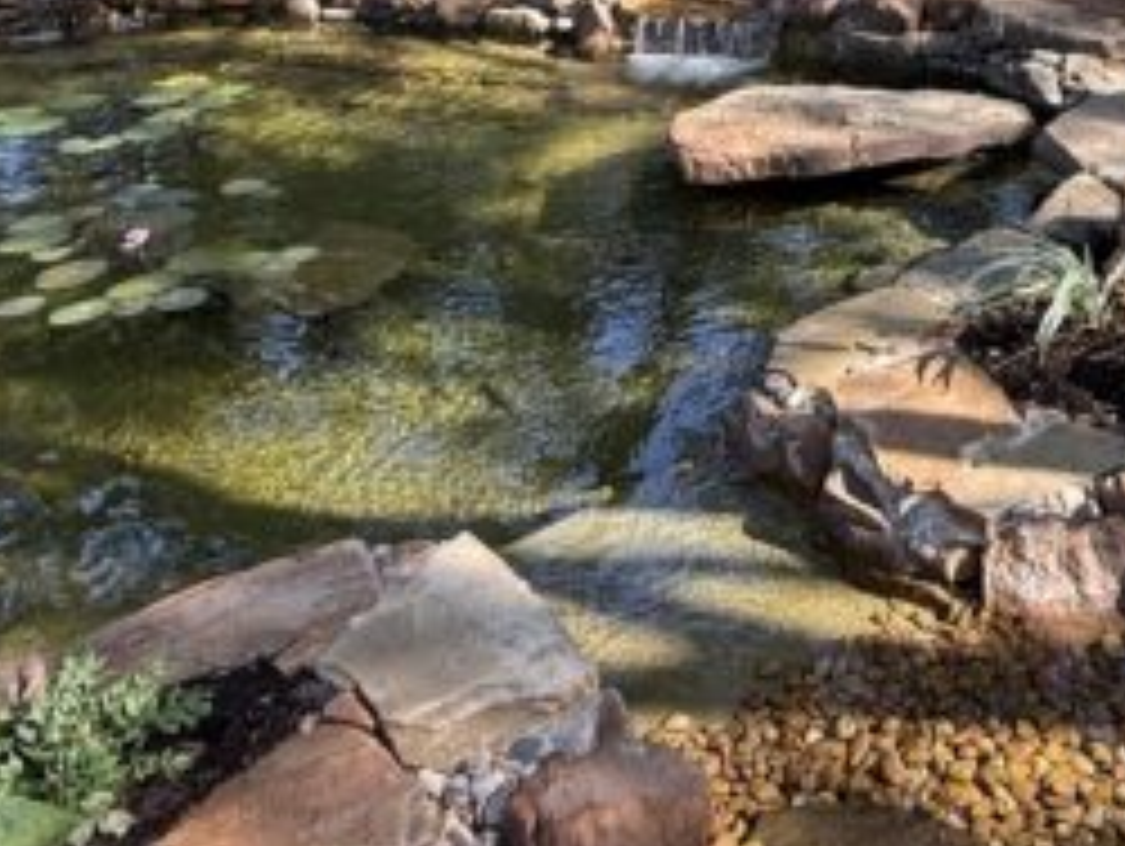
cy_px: -45
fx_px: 1399
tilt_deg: -10.5
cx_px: 981
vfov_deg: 30.7
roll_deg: -0.5
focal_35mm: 43
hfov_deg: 40.9
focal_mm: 2.22
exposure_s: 1/234
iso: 50
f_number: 2.2
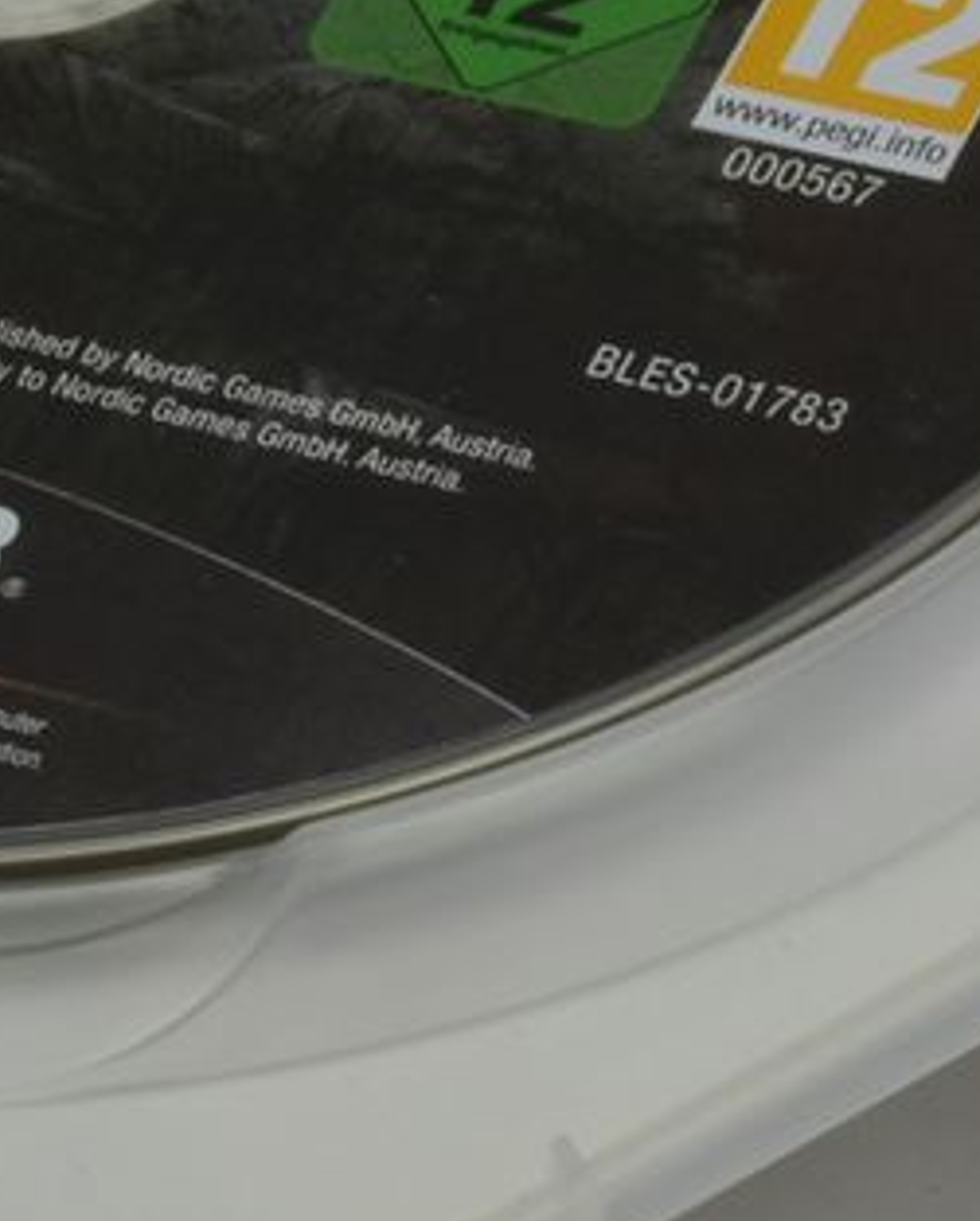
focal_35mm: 323
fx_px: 11693
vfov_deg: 6.0
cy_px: 911
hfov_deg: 4.7
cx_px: -1386
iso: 100
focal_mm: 40
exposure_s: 1/2.5
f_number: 20
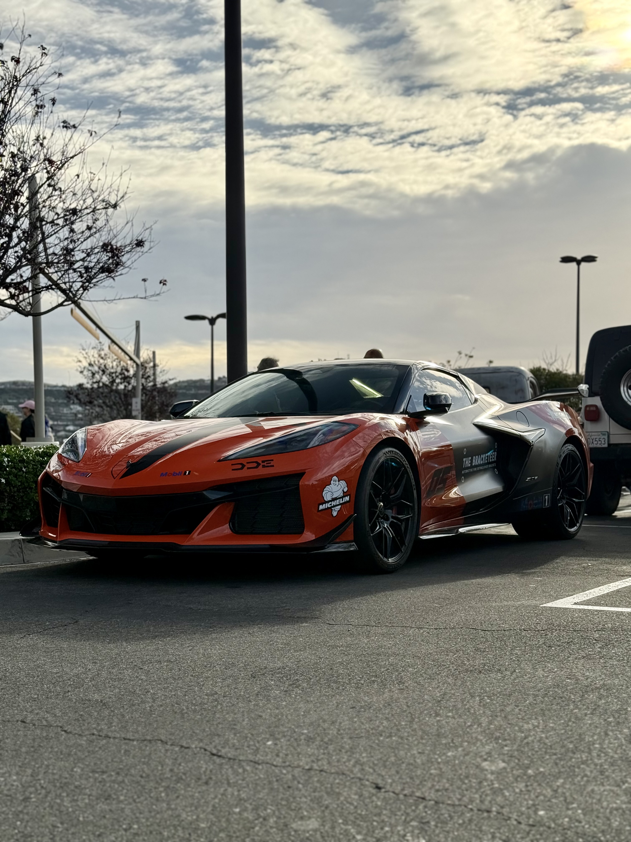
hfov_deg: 30.3
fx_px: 1167
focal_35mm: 48
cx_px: 316
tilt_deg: +1.3
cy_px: 421
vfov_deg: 39.7
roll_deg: +0.5
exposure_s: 1/3096
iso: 100
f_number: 1.78
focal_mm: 6.76
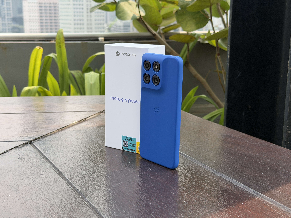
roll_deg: +0.2
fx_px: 404
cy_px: 109
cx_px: 146
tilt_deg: -12.1
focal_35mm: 48
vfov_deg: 30.3
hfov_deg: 39.7
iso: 64
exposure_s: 1/1678
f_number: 1.78
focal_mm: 6.76
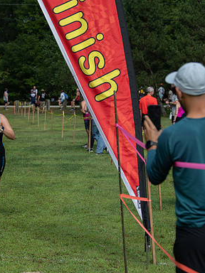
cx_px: 40
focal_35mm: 138
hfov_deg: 10.7
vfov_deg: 14.3
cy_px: 137
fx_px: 1090
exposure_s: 1/800
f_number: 5.6
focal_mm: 95
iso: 200
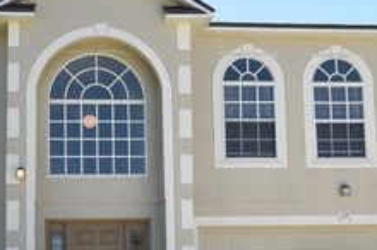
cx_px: 130
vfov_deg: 16.5
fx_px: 857
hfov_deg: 24.7
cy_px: 181
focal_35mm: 82
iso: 100
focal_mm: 24
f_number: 6.3
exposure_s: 1/160
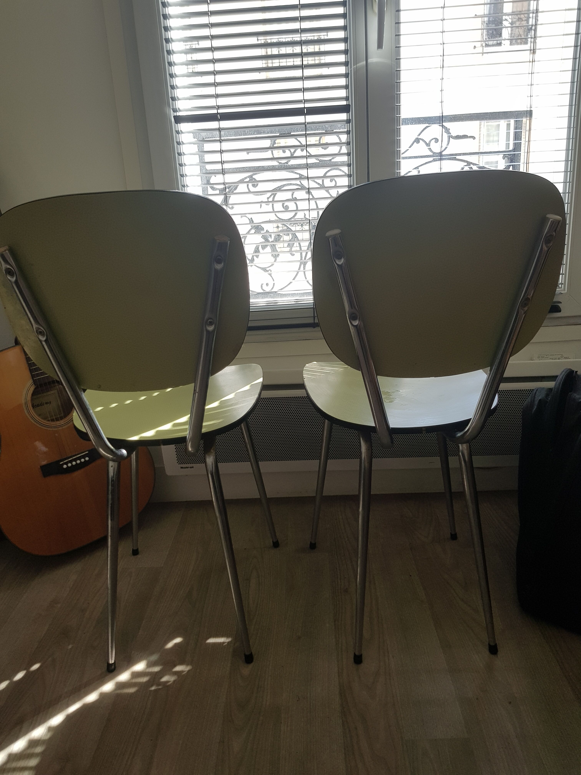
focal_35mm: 26
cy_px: 388
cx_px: 290
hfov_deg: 53.1
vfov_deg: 67.3
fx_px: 582
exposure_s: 1/171
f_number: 1.7
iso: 40
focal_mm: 4.2
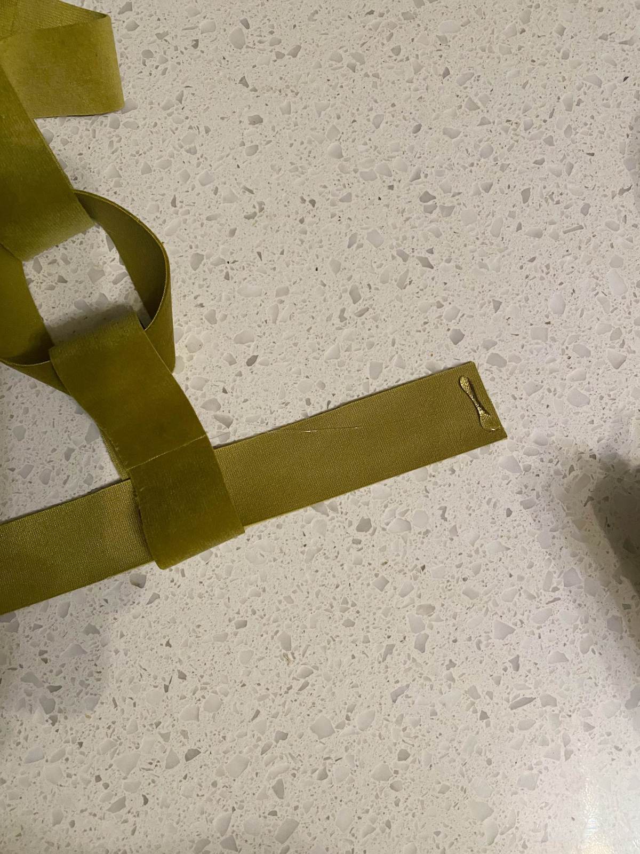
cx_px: 320
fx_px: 641
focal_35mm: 26
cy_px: 427
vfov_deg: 67.3
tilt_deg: -78.8
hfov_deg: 53.1
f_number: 1.8
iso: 400
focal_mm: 4.25
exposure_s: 1/40
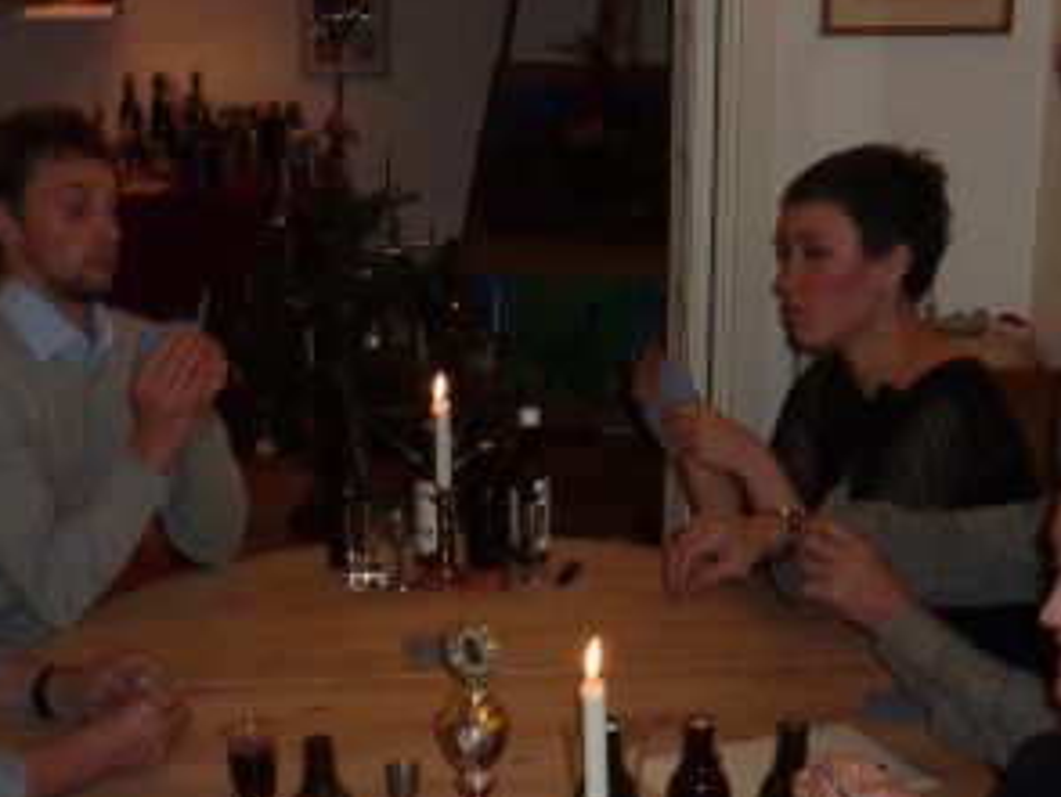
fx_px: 2086
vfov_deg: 21.1
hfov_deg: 28.5
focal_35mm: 68
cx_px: 545
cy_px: 750
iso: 100
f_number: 3.3
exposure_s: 1/30
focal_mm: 4.1
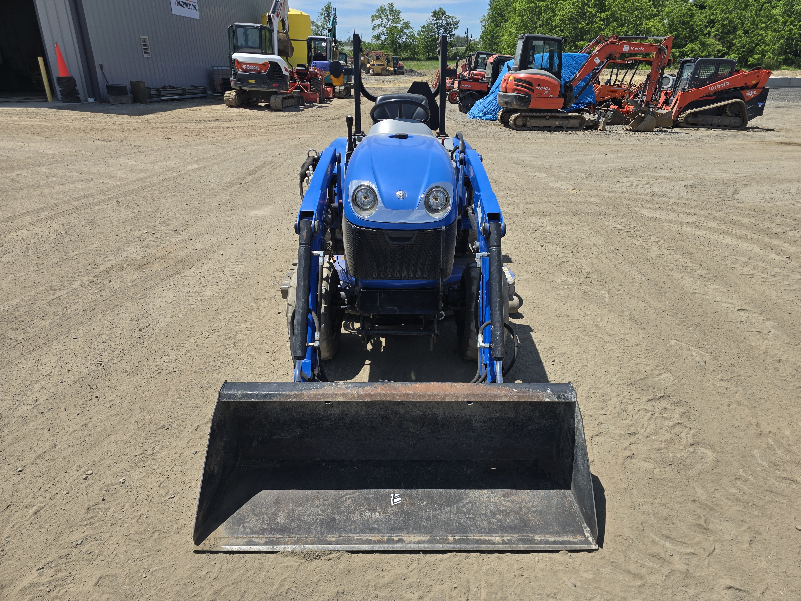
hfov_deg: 73.9
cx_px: 400
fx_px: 532
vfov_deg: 58.9
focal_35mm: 23
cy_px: 300
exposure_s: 1/909
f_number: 1.7
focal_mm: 6.3
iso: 12
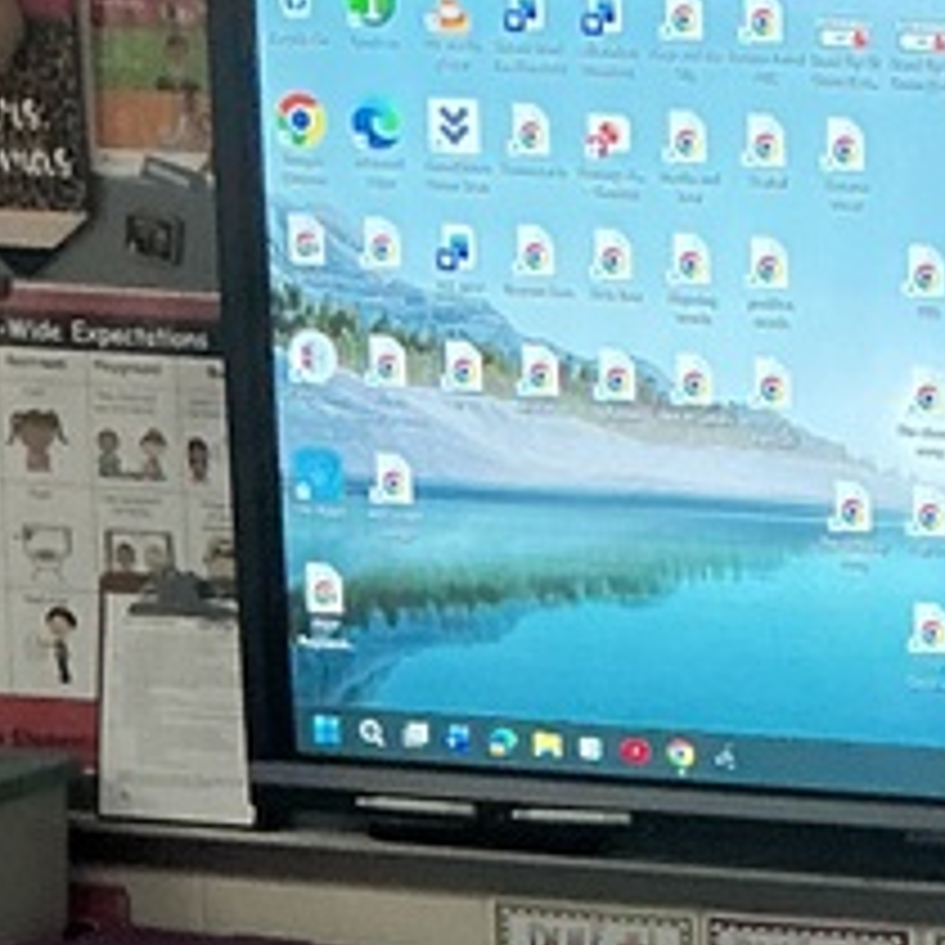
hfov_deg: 12.8
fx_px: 3861
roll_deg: -2.1
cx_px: 1656
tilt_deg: -14.2
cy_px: 1206
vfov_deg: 13.5
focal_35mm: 125
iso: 160
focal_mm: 3
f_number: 1.8
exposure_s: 1/60
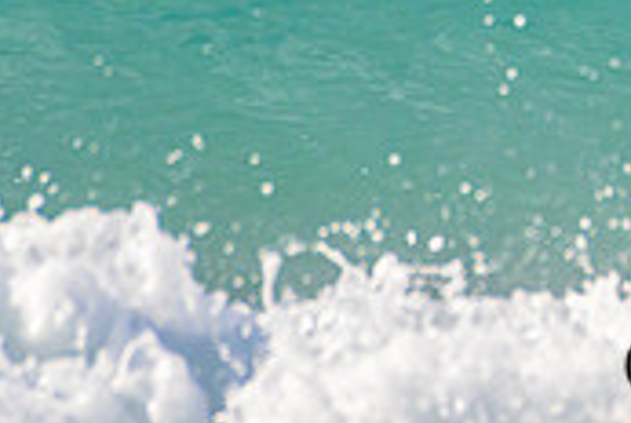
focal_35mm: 3346
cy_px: -239
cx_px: 908
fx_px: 58748
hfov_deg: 0.6
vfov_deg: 0.4
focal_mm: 1000
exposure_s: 1/2000
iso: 1100
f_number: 11
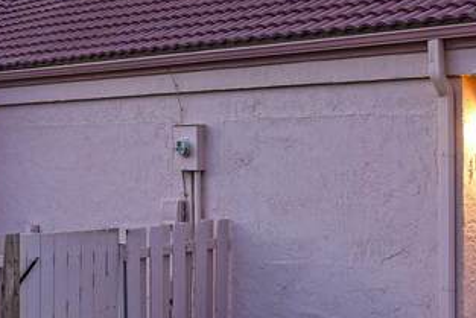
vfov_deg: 15.2
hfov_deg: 22.1
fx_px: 1190
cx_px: 55
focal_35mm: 90
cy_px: 164
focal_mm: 22
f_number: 8
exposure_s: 15
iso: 100
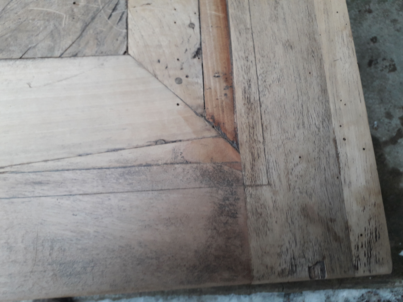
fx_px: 314
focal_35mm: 27
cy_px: 151
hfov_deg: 65.3
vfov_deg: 51.4
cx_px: 202
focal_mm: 3.6
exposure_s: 1/50
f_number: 1.9
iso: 64
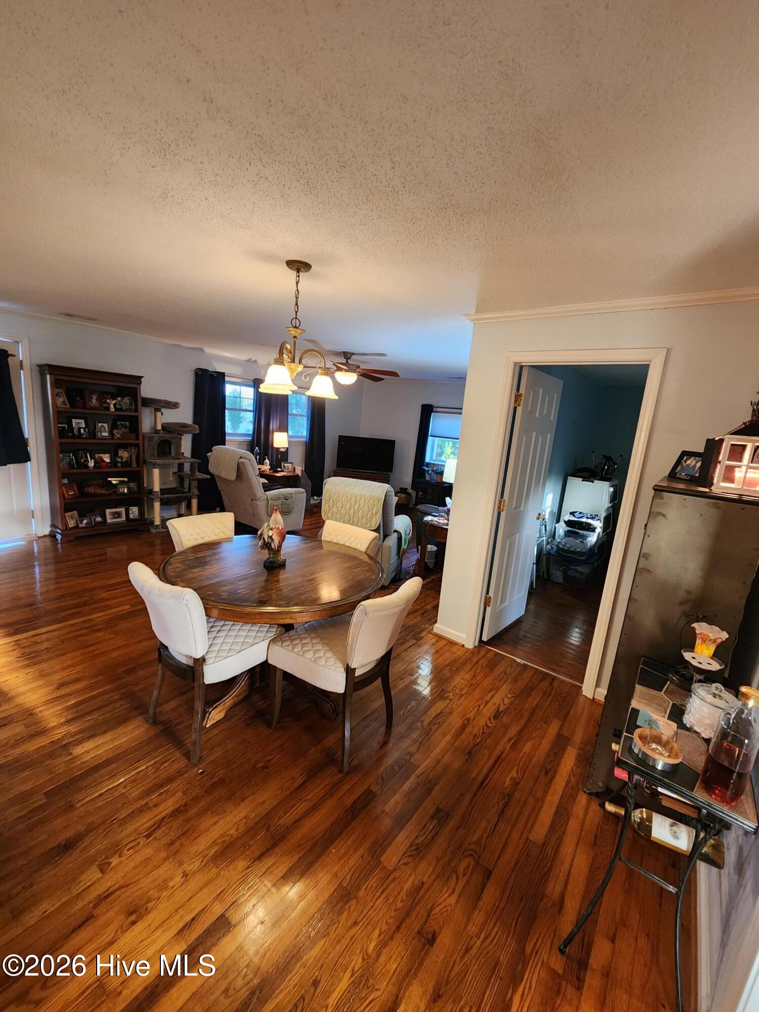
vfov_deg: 106.2
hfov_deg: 89.9
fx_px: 380
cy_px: 506
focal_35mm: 13
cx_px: 380
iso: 320
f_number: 2.2
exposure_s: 1/30
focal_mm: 2.2
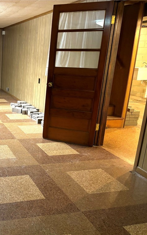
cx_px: -9
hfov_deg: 31.1
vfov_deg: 52.7
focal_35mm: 37
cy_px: 118
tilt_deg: -13.8
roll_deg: -1.2
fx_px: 237
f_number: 1.6
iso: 400
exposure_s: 1/40
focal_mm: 5.96
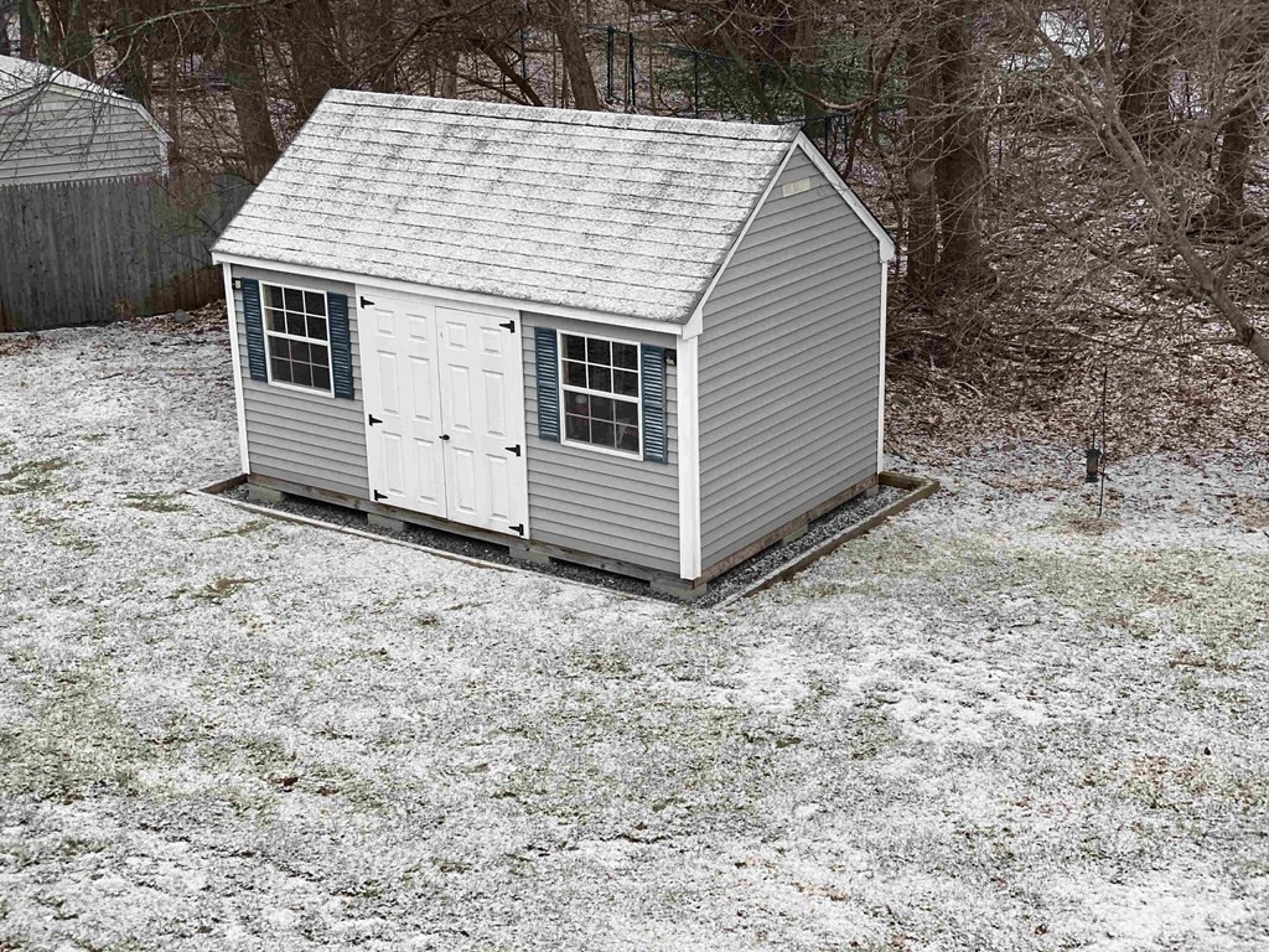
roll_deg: +1.1
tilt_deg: -18.5
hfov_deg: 36.8
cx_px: 634
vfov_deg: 28.0
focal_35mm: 52
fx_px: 1906
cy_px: 476
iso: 20
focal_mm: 6
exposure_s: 1/184
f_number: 2
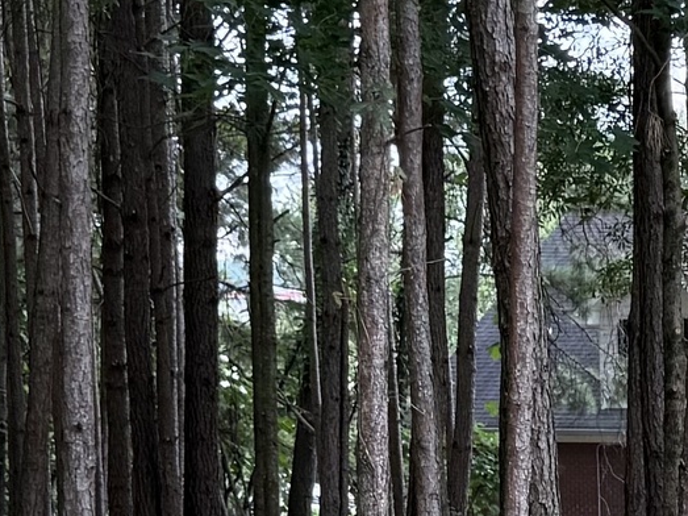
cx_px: 1069
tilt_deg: -9.1
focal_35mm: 141
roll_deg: +0.0
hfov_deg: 13.1
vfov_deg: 10.3
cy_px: 650
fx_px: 2802
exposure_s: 1/252
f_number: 1.78
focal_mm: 6.76
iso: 80
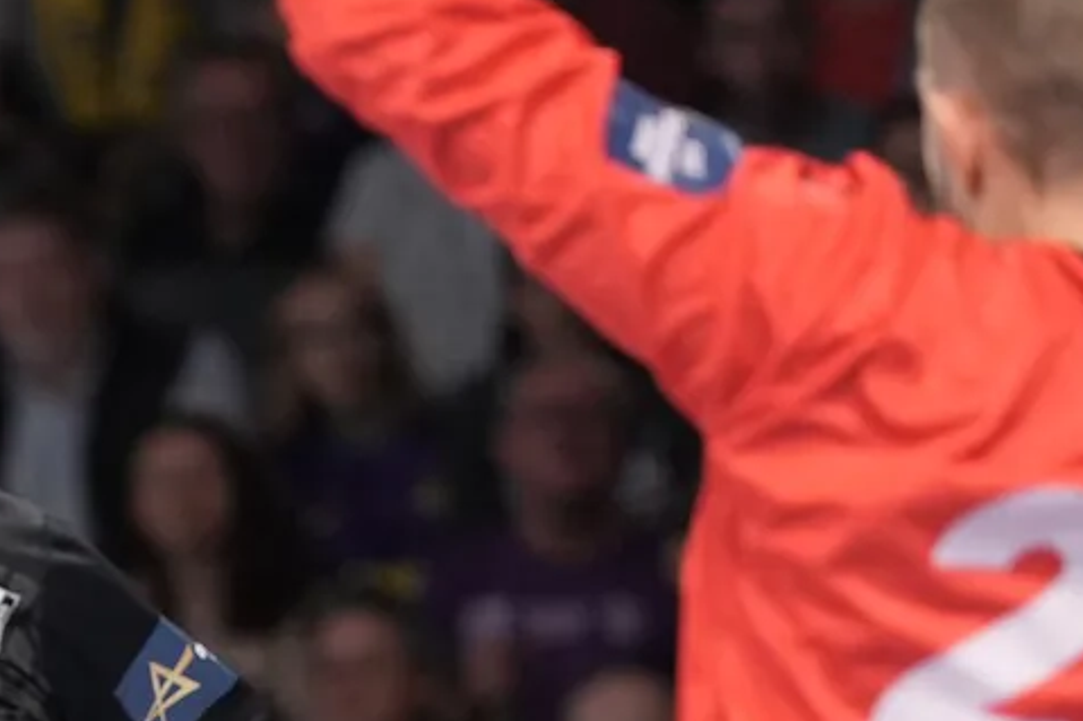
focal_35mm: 735
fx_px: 22102
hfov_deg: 2.8
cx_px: -314
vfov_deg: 1.9
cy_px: 1283
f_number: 2.8
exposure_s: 1/1000
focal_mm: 176
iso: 2000
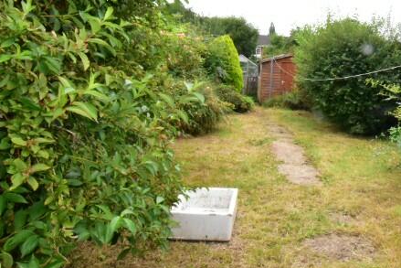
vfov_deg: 37.2
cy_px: 78
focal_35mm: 35
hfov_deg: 51.8
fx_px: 390
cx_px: 307
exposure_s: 1/200
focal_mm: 10
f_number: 22
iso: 3600
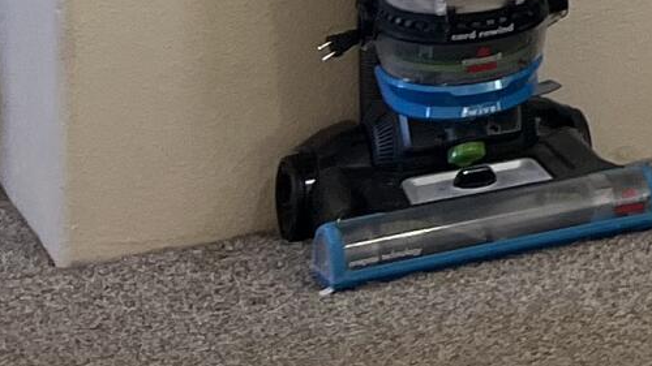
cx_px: 1848
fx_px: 2938
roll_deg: +0.8
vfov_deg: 6.6
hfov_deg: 10.0
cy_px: -640
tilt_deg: -0.7
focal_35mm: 170
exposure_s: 1/60
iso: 64
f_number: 1.5
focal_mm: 5.7
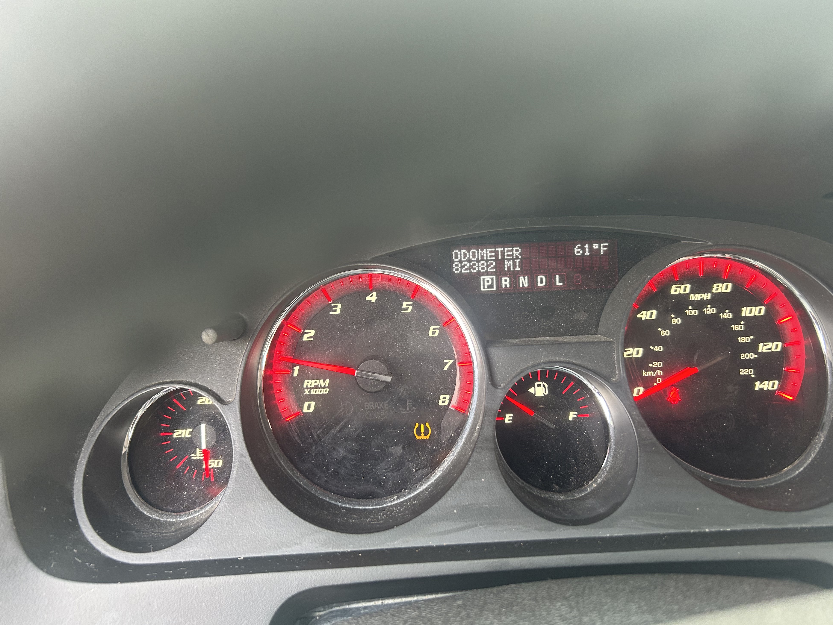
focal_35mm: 27
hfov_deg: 65.3
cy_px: 317
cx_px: 431
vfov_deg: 51.3
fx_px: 650
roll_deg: +1.4
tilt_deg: -19.6
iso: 125
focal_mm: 5.7
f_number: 1.5
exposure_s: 1/61
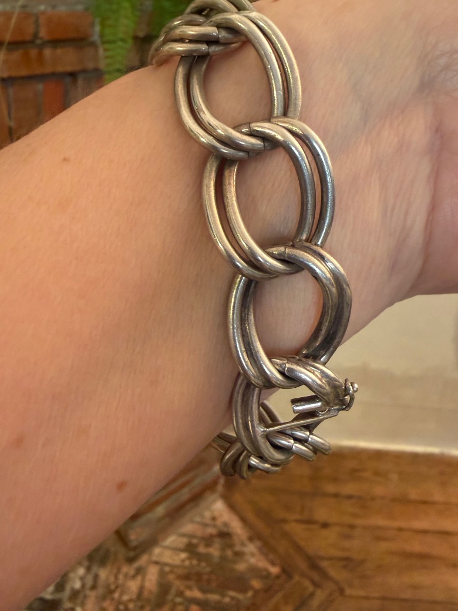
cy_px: 300
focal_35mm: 30
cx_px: 255
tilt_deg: -28.2
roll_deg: -8.6
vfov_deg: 60.0
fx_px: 529
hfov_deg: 46.7
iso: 320
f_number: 2.2
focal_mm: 2.22
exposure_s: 1/50
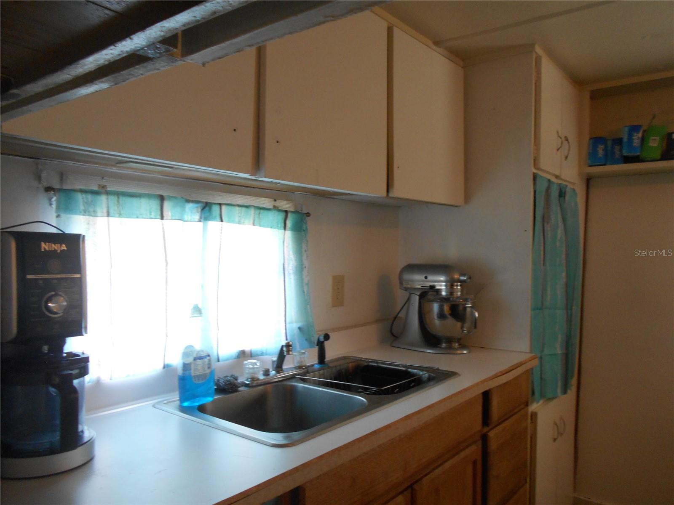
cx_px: 337
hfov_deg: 67.3
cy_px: 252
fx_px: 506
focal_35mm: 26
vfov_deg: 53.1
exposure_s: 1/30
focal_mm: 4.6
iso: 250
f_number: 3.2
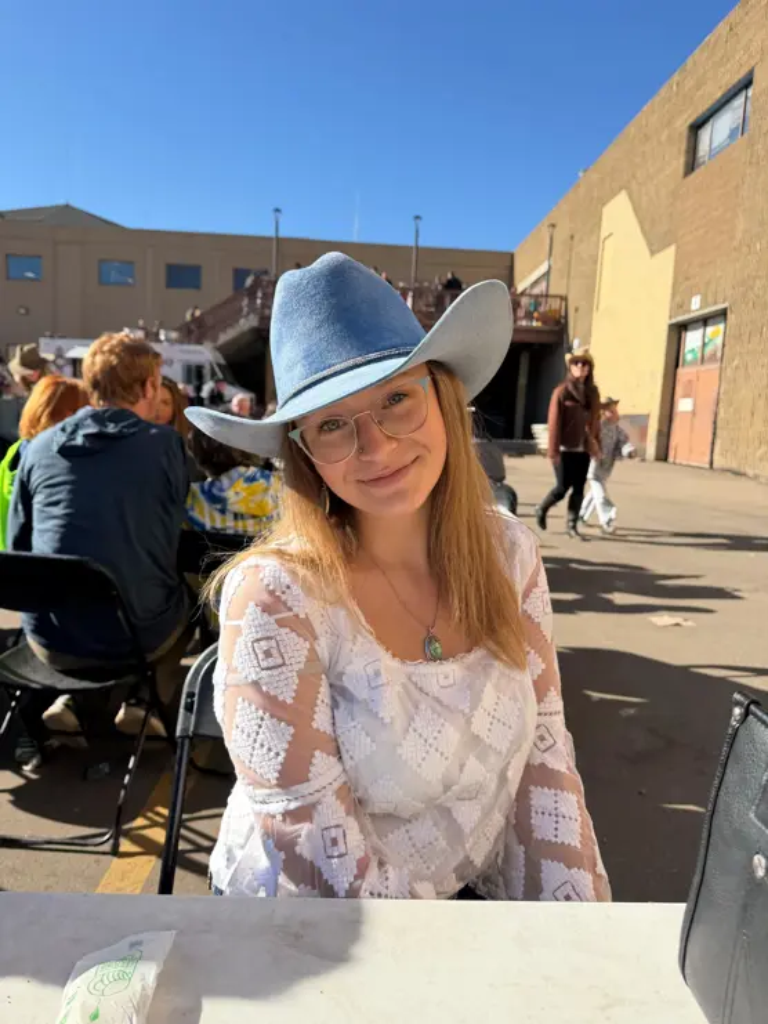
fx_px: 710
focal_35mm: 24
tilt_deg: -7.0
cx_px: 384
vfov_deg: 71.6
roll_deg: -3.0
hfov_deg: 56.8
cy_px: 512
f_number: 1.78
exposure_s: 1/3145
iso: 80
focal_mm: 6.76
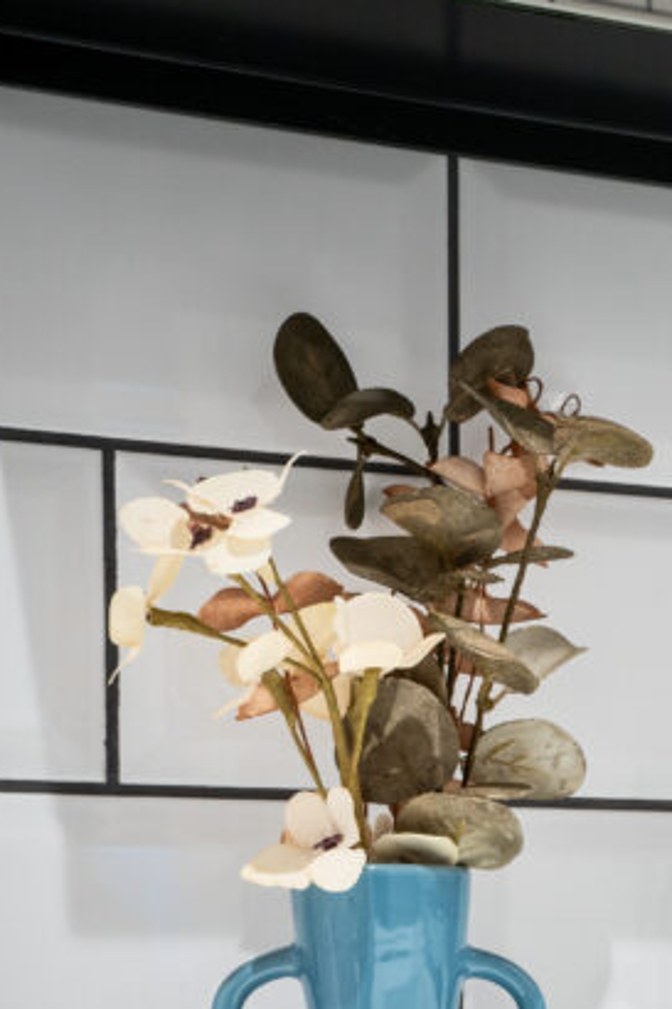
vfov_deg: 27.2
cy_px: 1021
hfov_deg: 18.6
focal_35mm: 70
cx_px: 764
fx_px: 1962
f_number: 11
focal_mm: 28
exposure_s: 1/8
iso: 400
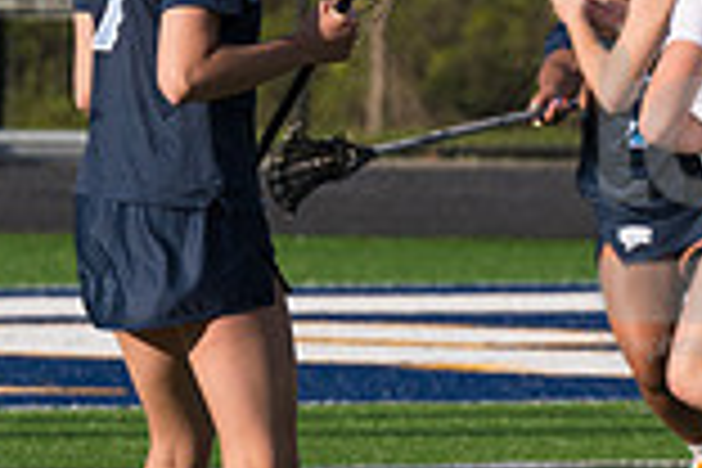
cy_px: 202
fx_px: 20025
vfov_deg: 1.3
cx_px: 734
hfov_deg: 2.0
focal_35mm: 1027
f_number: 5.6
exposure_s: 1/1600
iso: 250
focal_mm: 185
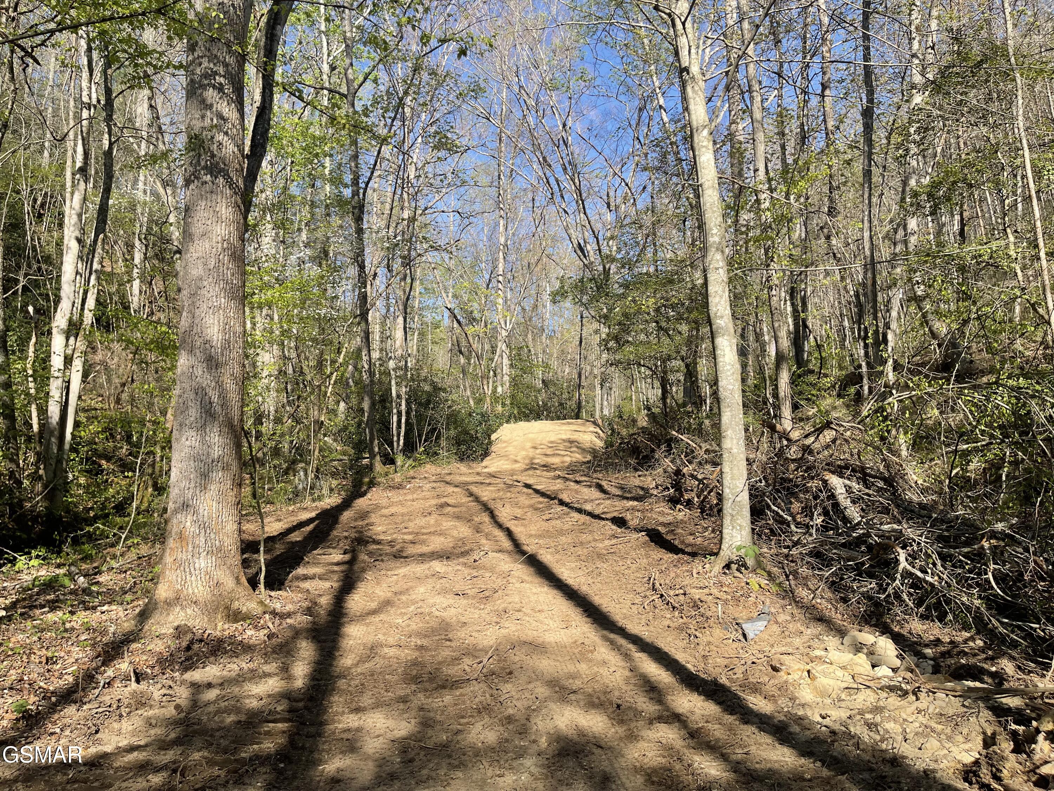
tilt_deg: +5.7
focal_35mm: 25
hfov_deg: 69.4
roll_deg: -0.1
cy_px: 396
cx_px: 527
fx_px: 761
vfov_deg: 54.9
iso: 32
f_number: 1.6
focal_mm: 5.1
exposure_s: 1/1553
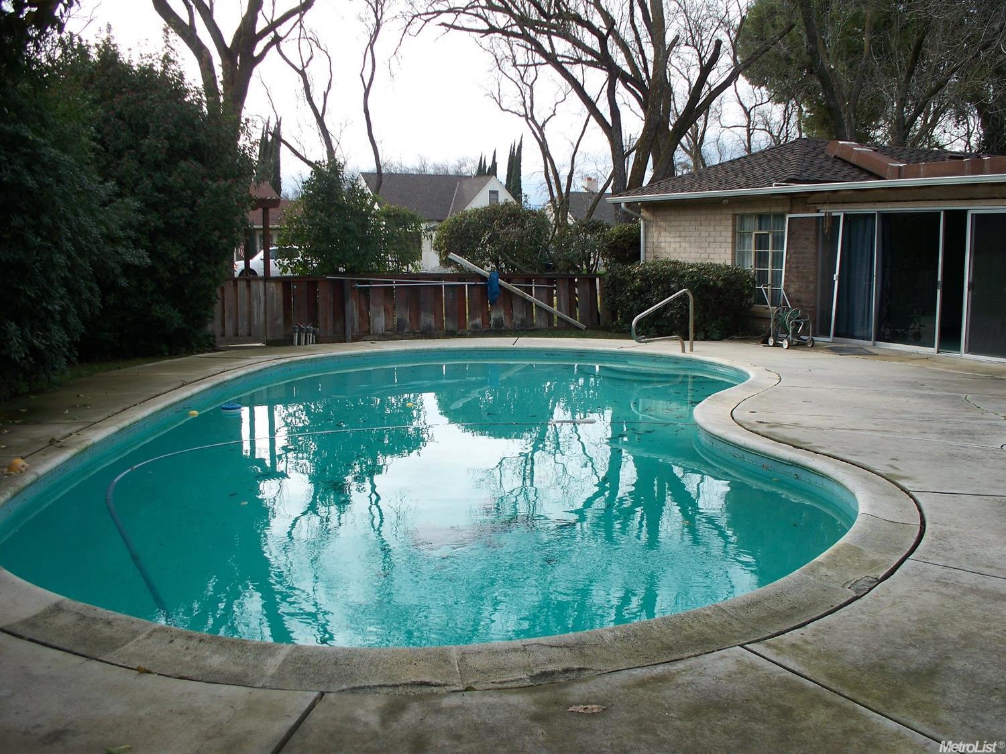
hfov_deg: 51.4
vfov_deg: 39.6
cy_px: 377
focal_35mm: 36
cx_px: 503
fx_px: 1046
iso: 64
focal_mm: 7.54
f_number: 2.8
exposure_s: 1/400
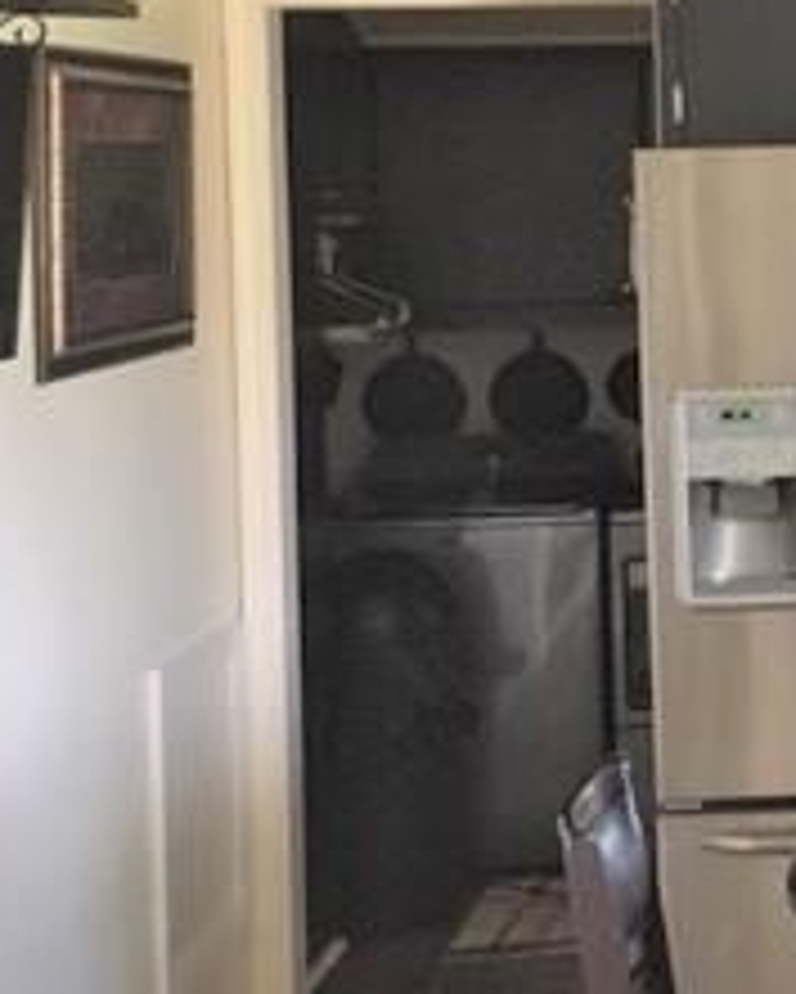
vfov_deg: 23.1
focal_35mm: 82
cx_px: 1169
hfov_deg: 17.1
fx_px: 2413
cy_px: 310
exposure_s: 1/30
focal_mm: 4.15
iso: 250
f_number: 2.2
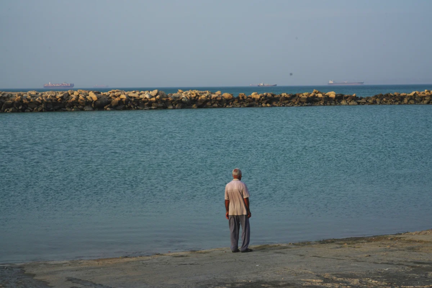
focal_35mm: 65
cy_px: 144
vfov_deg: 20.9
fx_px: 780
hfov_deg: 31.0
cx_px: 216
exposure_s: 1/250
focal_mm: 65
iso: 320
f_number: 16
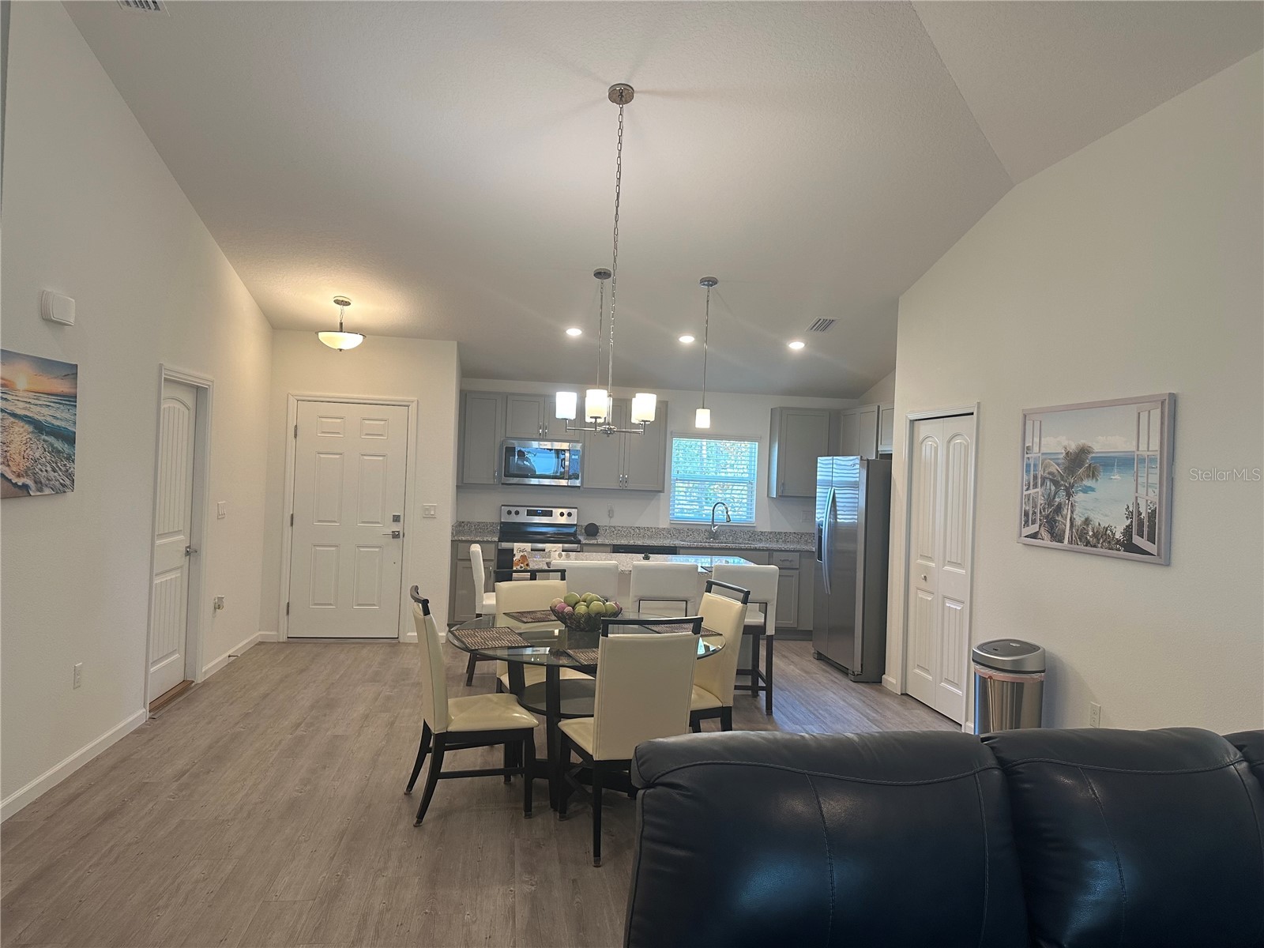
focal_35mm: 24
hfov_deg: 71.6
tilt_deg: +0.5
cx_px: 632
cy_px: 474
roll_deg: -2.9
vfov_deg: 56.8
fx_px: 876
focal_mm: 6.86
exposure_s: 1/120
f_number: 1.78
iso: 160
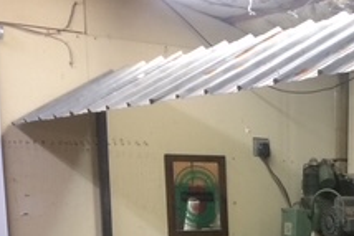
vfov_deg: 14.0
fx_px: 886
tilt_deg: -13.3
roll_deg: -1.0
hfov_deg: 21.0
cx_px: 427
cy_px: 386
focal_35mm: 90
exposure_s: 1/30
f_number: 2.2
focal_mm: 4.15
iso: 160
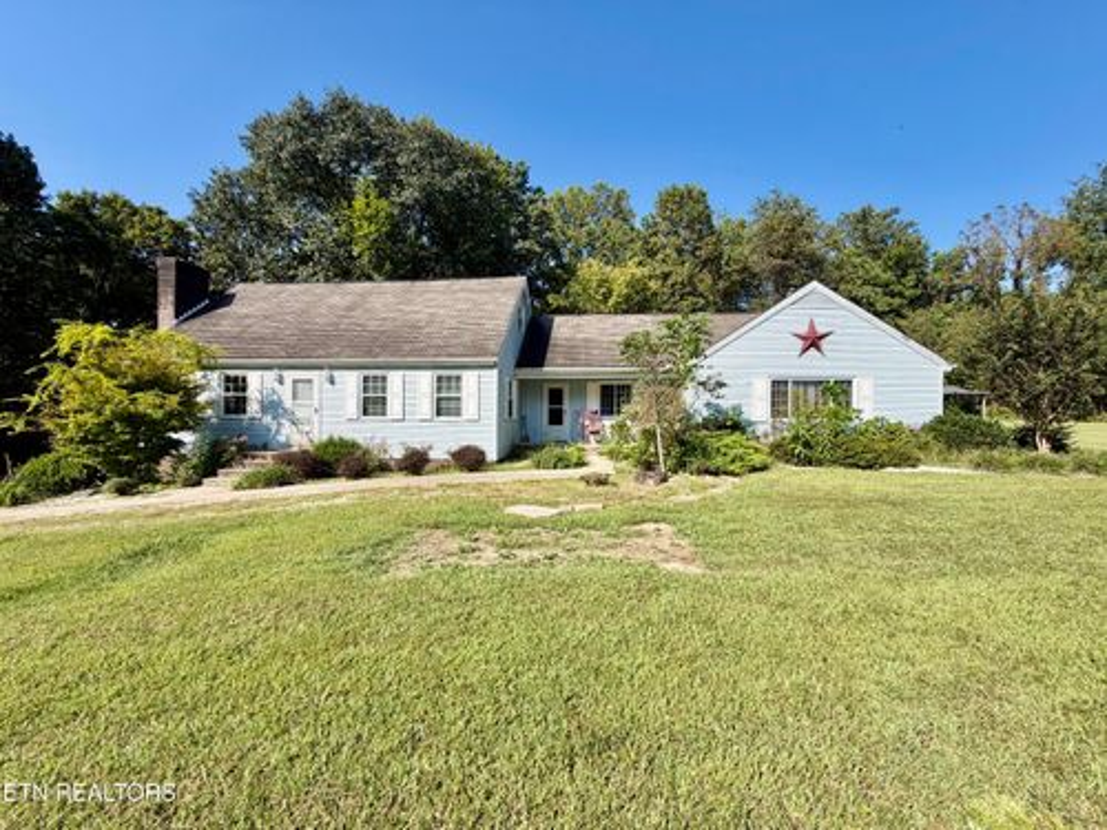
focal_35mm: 14
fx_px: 448
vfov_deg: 85.7
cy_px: 415
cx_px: 554
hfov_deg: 102.1
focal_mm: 2.22
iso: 25
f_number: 2.2
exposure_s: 1/770
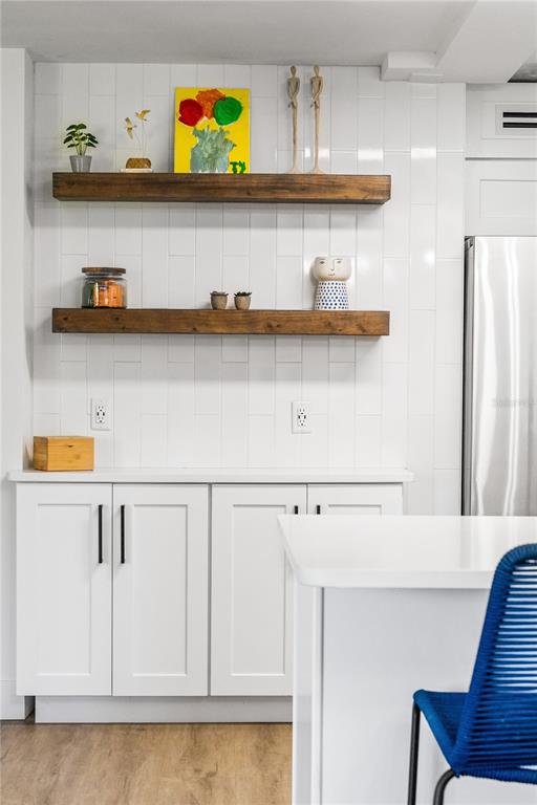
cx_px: 268
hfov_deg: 25.1
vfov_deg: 36.9
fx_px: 1208
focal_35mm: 54
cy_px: 402
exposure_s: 1/125
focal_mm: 54
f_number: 7.1
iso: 2500
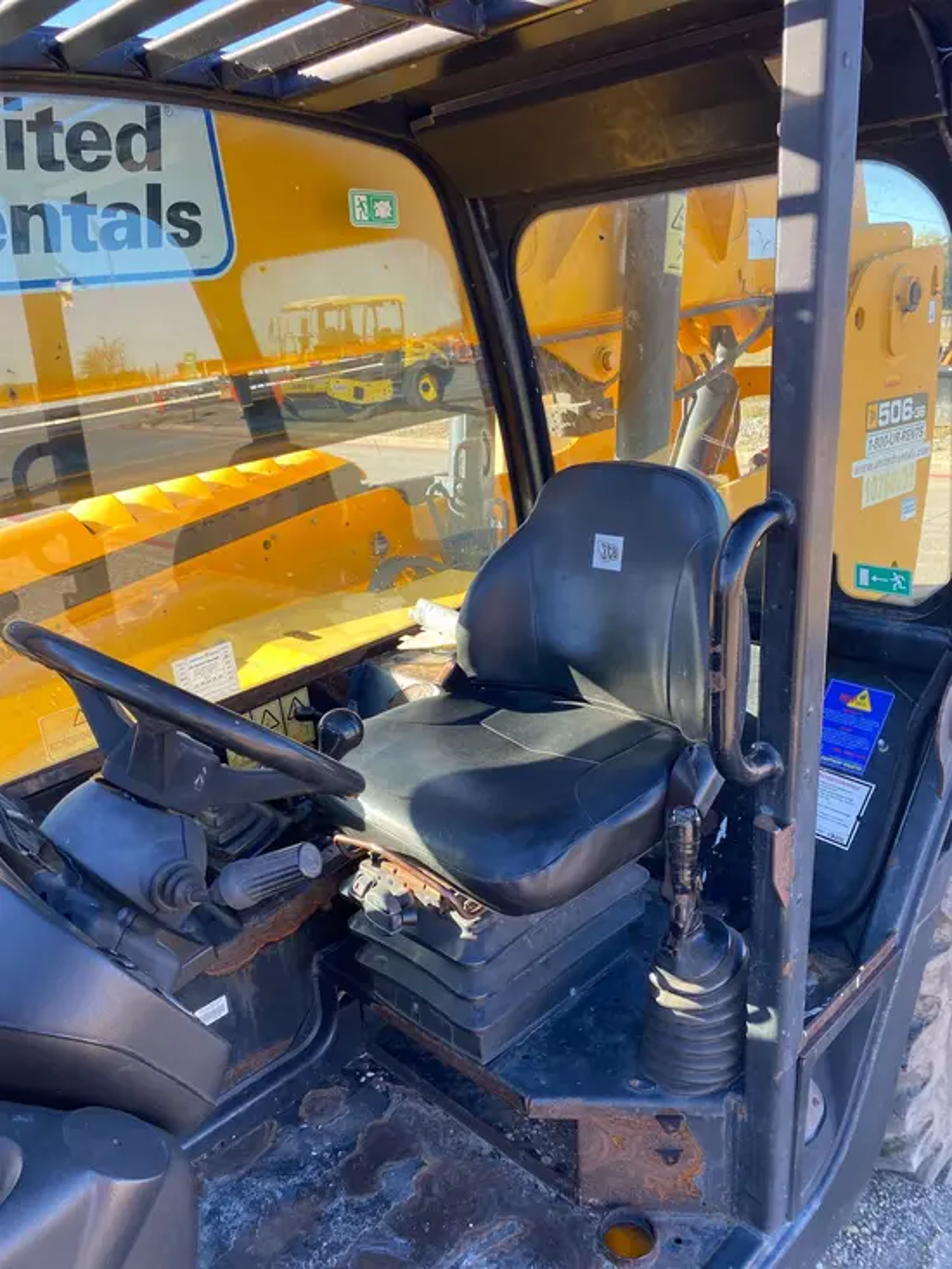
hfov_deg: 53.1
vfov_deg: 67.3
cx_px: 476
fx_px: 953
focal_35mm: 26
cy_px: 634
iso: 32
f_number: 1.8
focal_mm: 4.25
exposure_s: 1/242
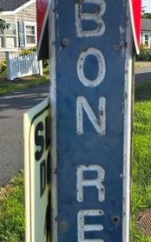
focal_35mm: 56
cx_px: 102
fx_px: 369
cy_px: 87
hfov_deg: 23.0
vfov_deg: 36.0
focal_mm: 6.3
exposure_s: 1/554
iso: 12
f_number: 1.7
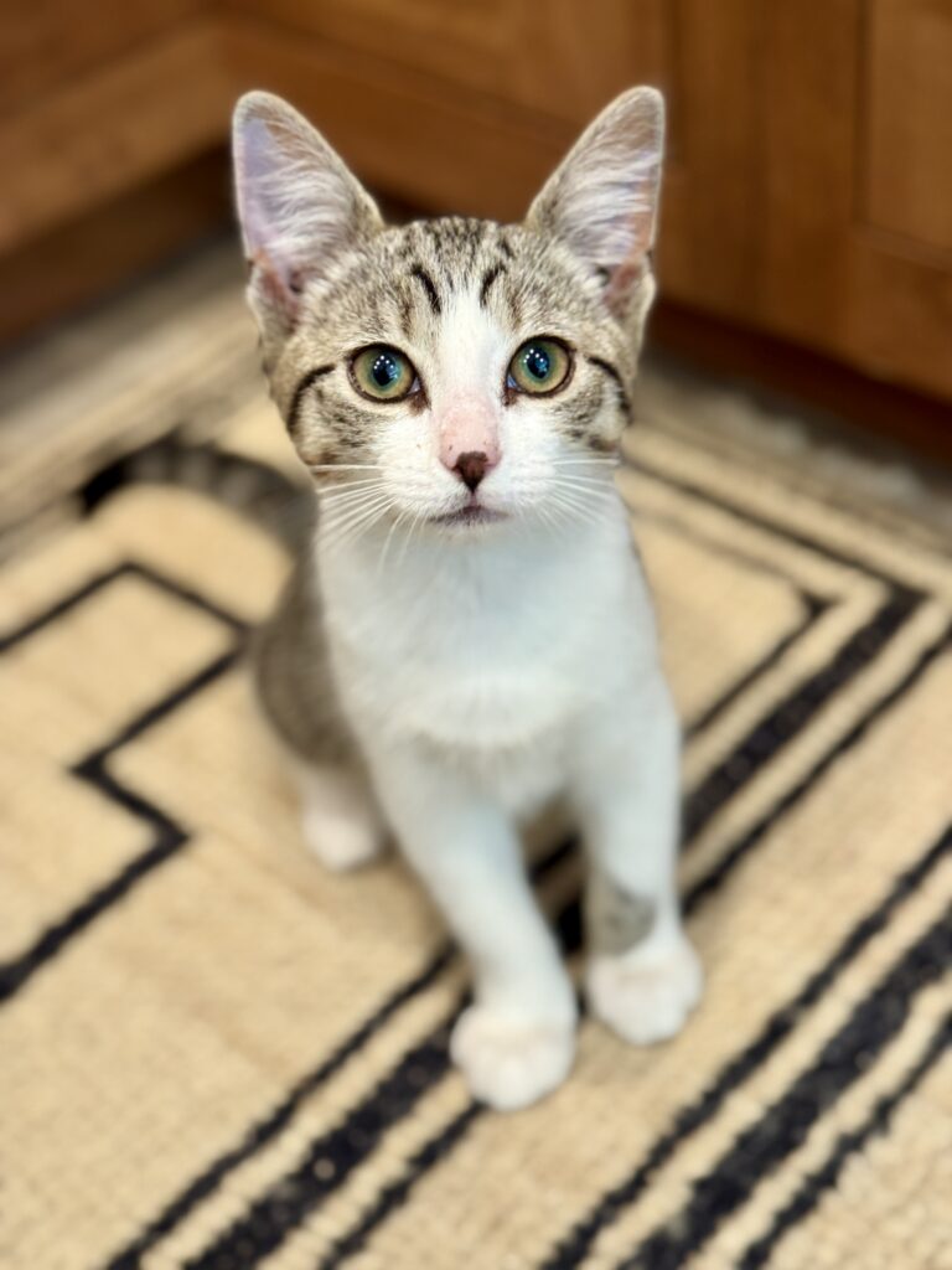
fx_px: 1760
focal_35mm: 48
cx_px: 476
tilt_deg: -42.5
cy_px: 635
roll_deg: +10.6
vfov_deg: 39.7
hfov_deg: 30.3
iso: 200
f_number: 1.78
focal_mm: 6.76
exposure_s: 1/60
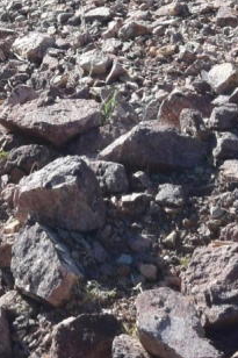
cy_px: -803
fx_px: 2899
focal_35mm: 292
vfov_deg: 6.3
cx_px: -162
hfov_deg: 4.7
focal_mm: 30
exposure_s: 1/500
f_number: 11
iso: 400
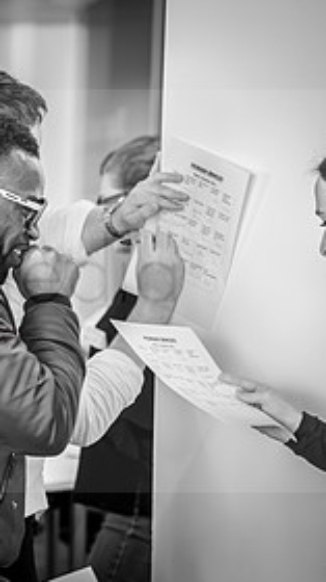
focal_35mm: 149
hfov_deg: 8.0
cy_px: 356
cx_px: -169
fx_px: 2295
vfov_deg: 14.4
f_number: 2.8
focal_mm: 68
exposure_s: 1/80
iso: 400
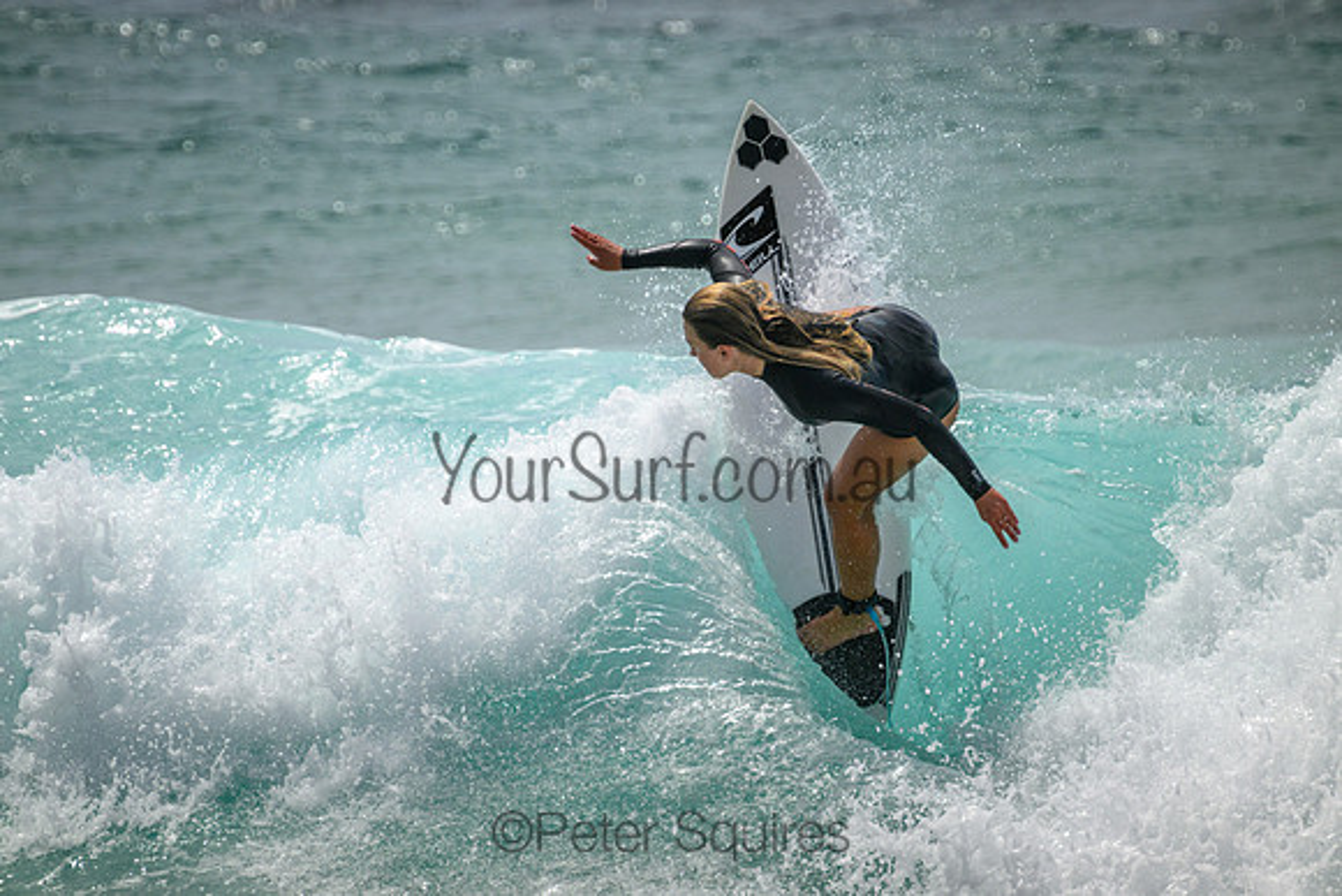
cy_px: 448
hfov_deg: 2.6
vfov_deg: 1.7
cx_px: 671
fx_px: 29828
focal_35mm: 800
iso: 450
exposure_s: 1/2000
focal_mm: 800
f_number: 11
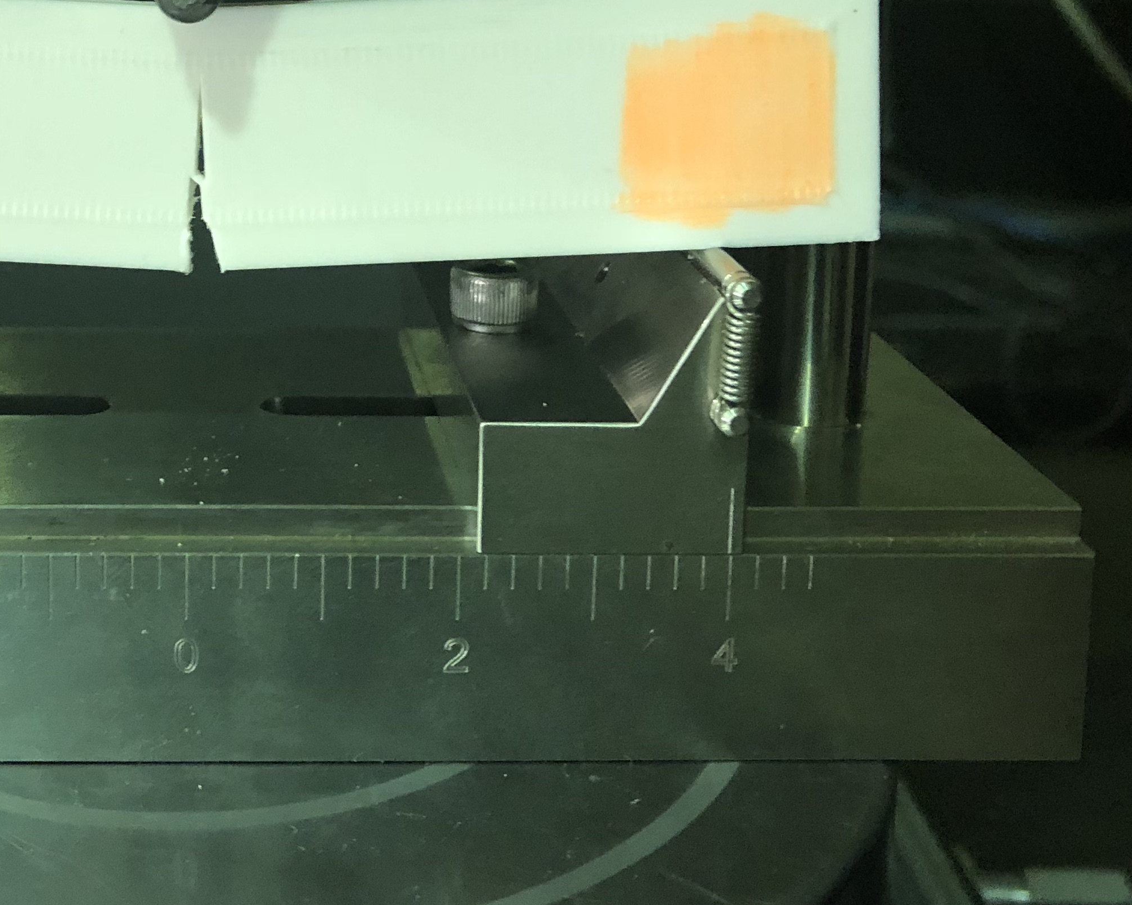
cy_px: 68
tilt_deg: -7.8
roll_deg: -0.3
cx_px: 225
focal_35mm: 55
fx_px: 1843
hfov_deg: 33.2
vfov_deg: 26.6
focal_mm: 3.99
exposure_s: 1/9
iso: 100
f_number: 1.8
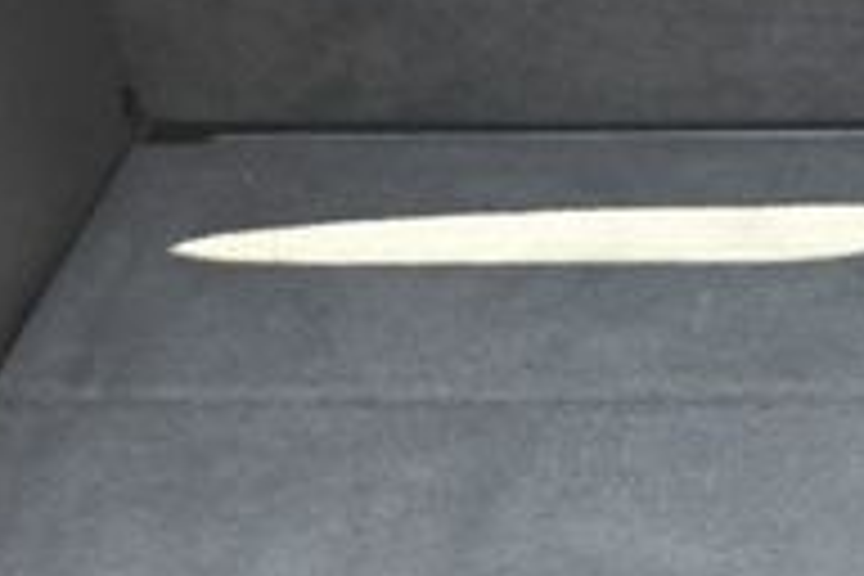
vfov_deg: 8.6
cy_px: -34
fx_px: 3788
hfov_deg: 12.8
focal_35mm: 158
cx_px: 958
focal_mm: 31.5
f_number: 5
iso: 800
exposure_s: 1/125
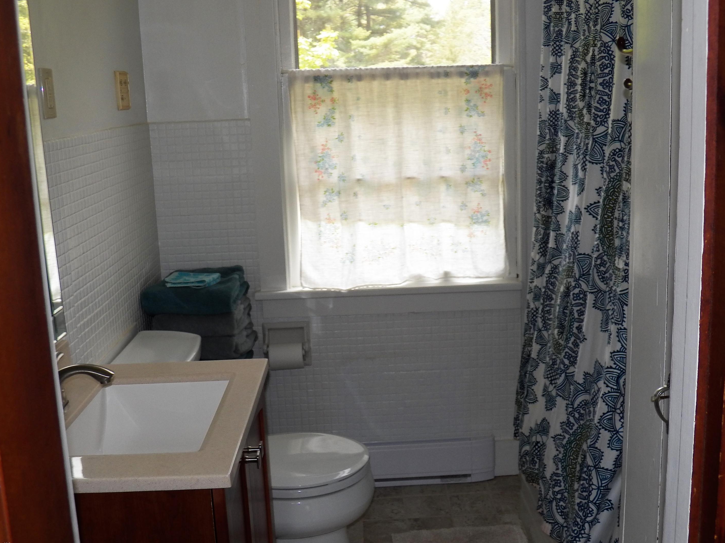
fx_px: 775
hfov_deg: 50.1
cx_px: 372
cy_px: 275
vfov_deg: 38.6
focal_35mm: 37
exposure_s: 1/125
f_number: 2.8
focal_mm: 6.3
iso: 125
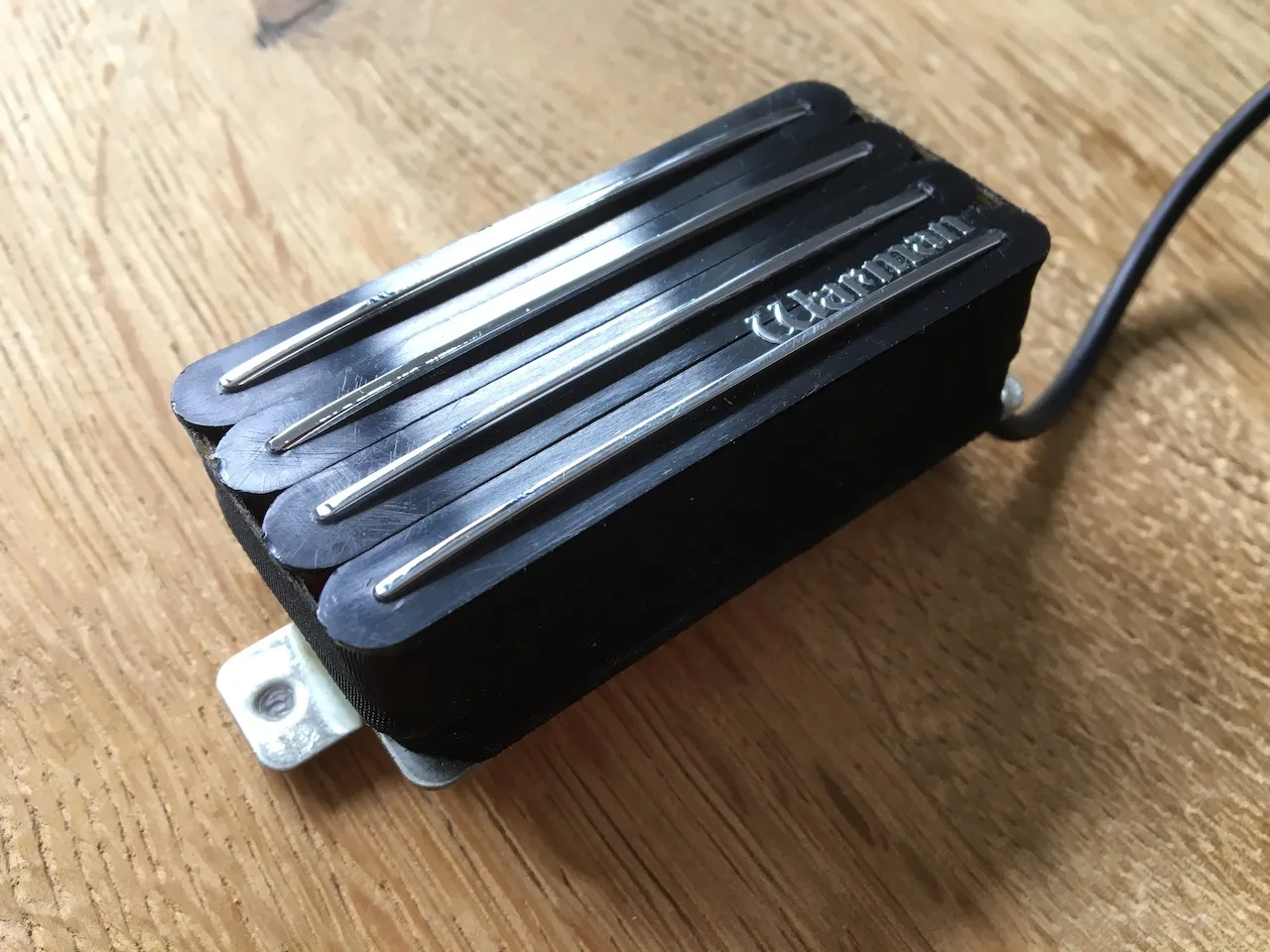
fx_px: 1064
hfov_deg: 61.7
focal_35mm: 29
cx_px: 635
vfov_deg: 48.2
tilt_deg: -59.9
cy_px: 476
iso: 32
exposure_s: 1/33
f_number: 2.2
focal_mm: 4.15
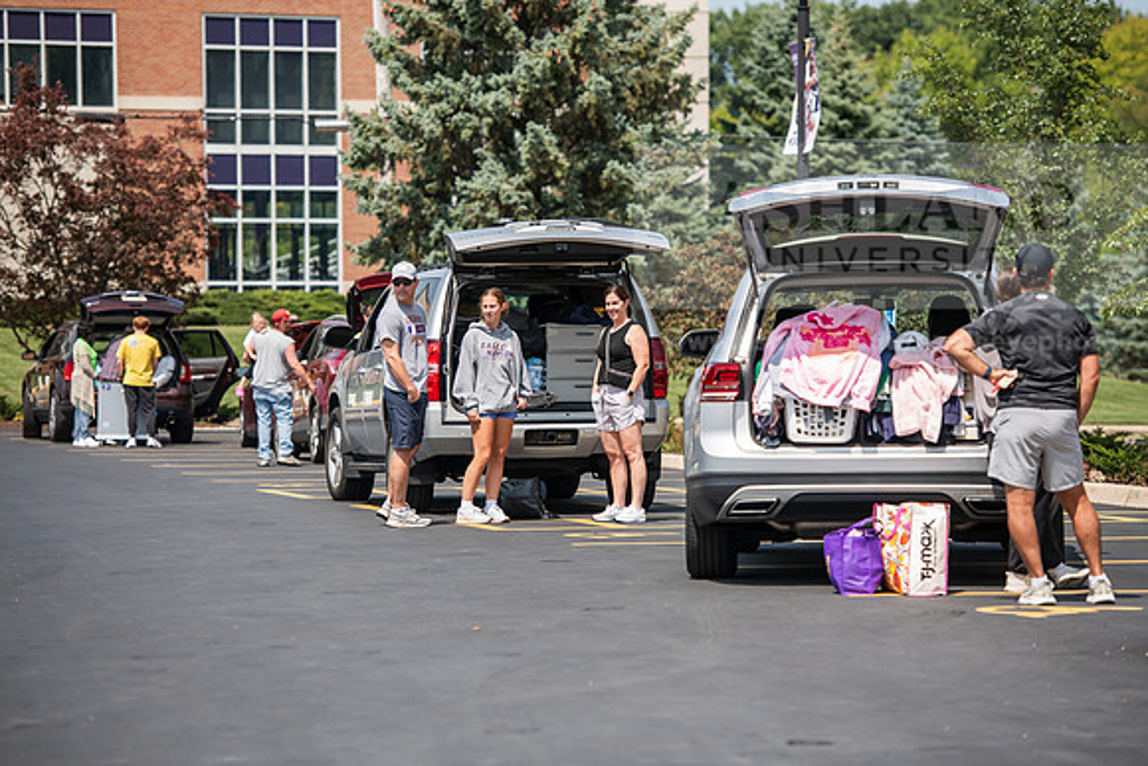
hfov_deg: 14.7
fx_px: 4465
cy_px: 383
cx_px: 574
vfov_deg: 9.8
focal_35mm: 140
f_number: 3.5
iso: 64
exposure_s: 1/500
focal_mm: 140
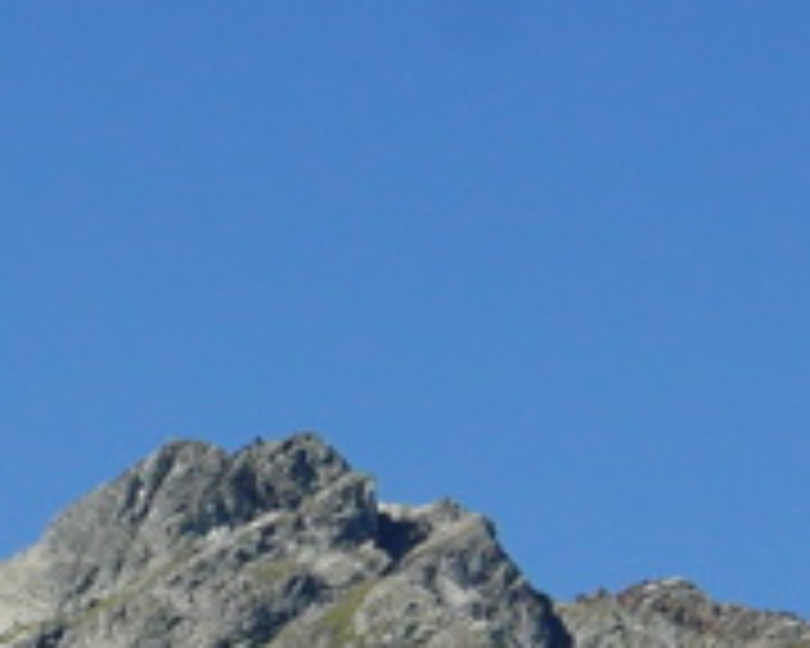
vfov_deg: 4.8
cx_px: -1339
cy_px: 1521
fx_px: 7504
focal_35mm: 313
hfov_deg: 5.9
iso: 200
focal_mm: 22.7
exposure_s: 1/800
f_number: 5.6
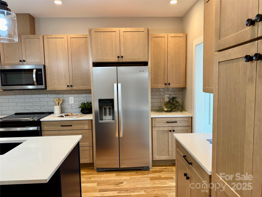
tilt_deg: -5.8
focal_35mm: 24
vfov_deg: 56.8
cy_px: 98
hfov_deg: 71.6
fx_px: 182
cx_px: 131
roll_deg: +0.8
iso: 125
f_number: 1.78
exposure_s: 1/60
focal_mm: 6.76
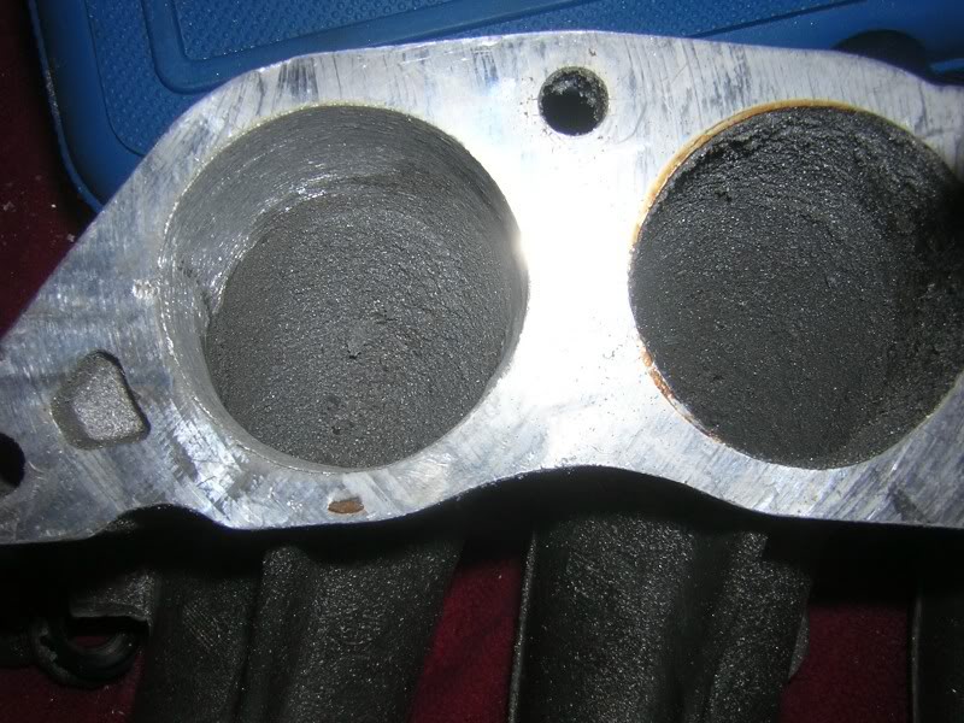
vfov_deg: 33.6
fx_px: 1197
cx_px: 482
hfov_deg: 43.9
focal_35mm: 43
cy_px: 362
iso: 100
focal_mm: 5.6
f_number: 5.6
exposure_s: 1/60.1
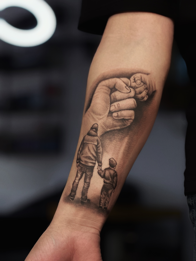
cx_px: 98
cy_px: 130
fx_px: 581
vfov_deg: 25.3
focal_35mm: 77
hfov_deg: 19.1
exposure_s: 1/100
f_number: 2.8
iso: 125
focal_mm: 9
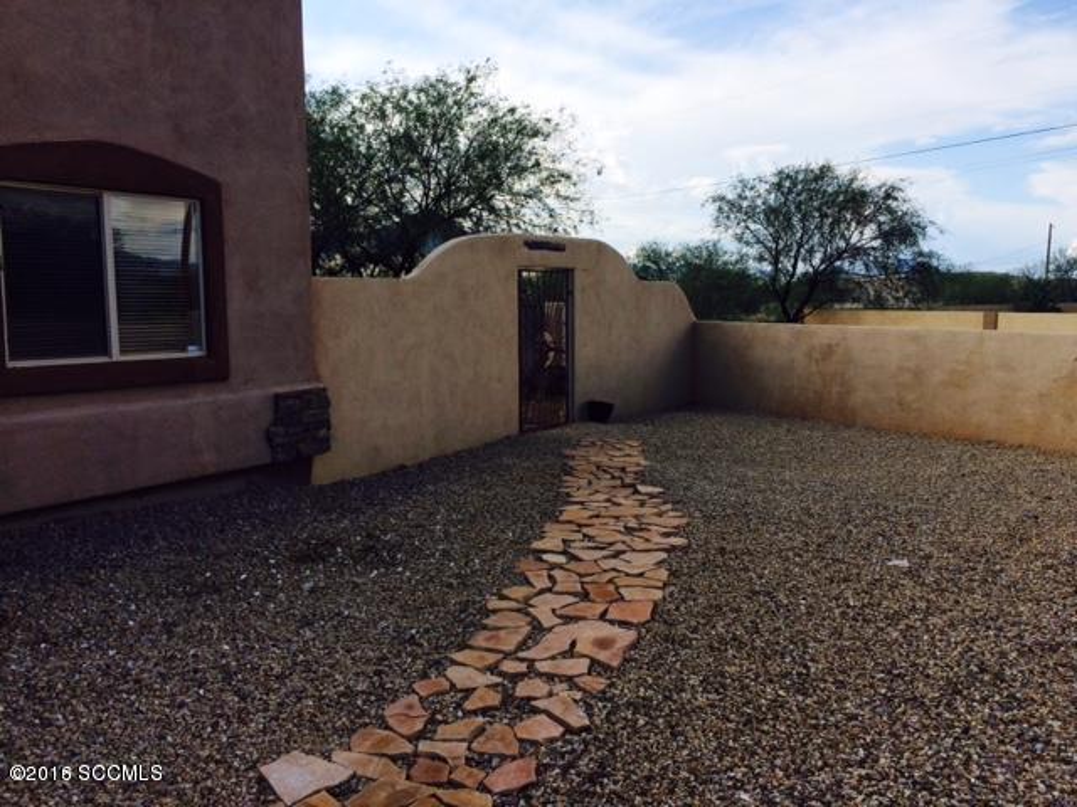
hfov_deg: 61.7
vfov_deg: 48.2
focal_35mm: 29
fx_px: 902
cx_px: 538
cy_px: 404
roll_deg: +0.3
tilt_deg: -7.0
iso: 32
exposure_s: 1/1414
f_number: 2.2
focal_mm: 4.15
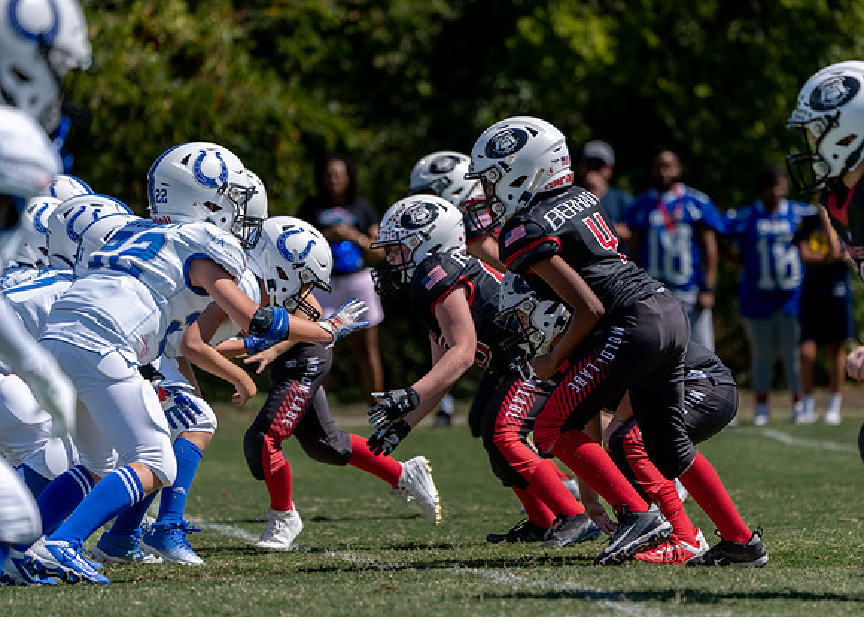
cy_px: 315
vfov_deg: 4.2
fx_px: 8460
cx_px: 504
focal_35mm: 345
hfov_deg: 5.8
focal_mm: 300
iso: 250
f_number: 5.6
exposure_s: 1/1600
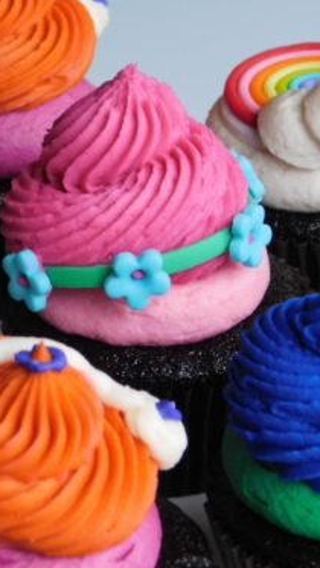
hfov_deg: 7.2
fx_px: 2533
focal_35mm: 168
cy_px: 284
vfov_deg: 12.8
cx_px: 59
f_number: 4.8
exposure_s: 1/30
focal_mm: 20.3
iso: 640
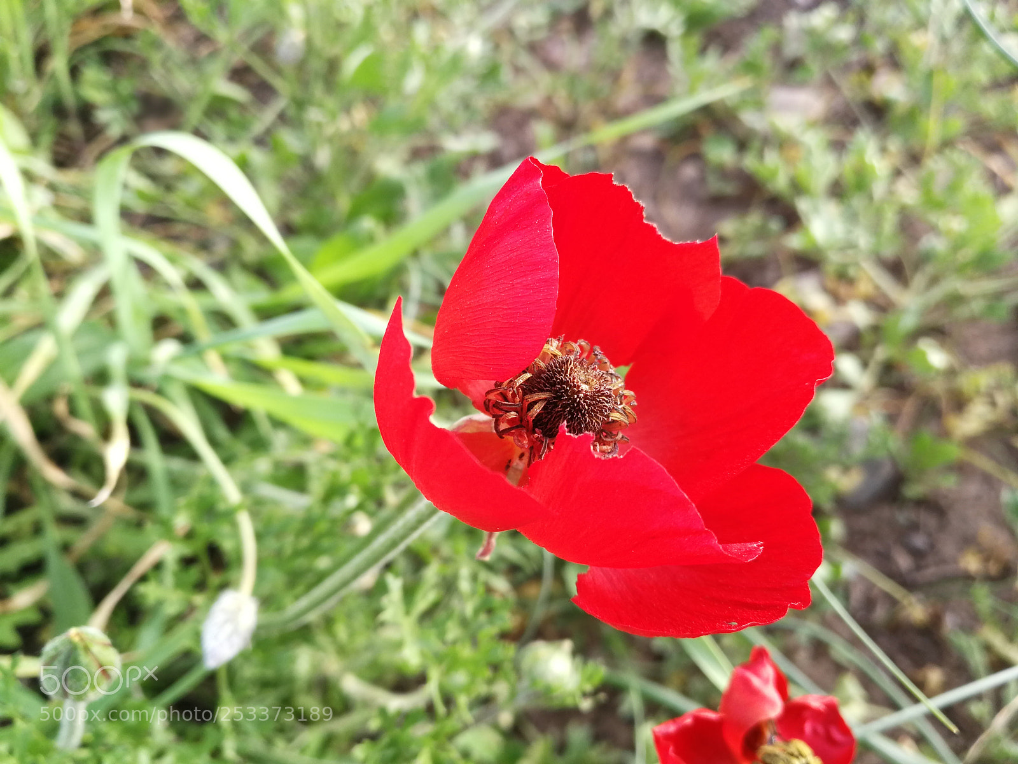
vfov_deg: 51.4
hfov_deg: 65.3
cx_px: 509
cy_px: 382
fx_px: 794
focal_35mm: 27
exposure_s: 1/50
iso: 80
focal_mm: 3.95
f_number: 4
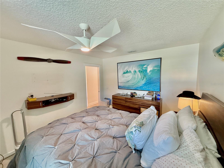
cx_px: 112
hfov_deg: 102.1
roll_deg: +0.4
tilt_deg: -4.5
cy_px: 84
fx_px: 91
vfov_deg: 85.7
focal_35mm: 14
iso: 200
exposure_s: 1/60
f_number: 2.2
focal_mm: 2.22
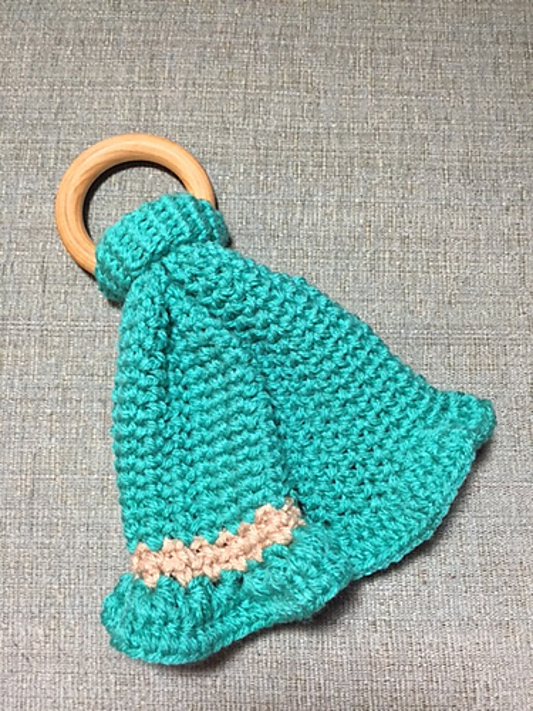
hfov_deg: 48.2
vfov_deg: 61.7
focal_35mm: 29
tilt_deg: -83.8
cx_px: 266
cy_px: 356
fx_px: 595
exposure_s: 1/30
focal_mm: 4.15
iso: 160
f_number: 2.2
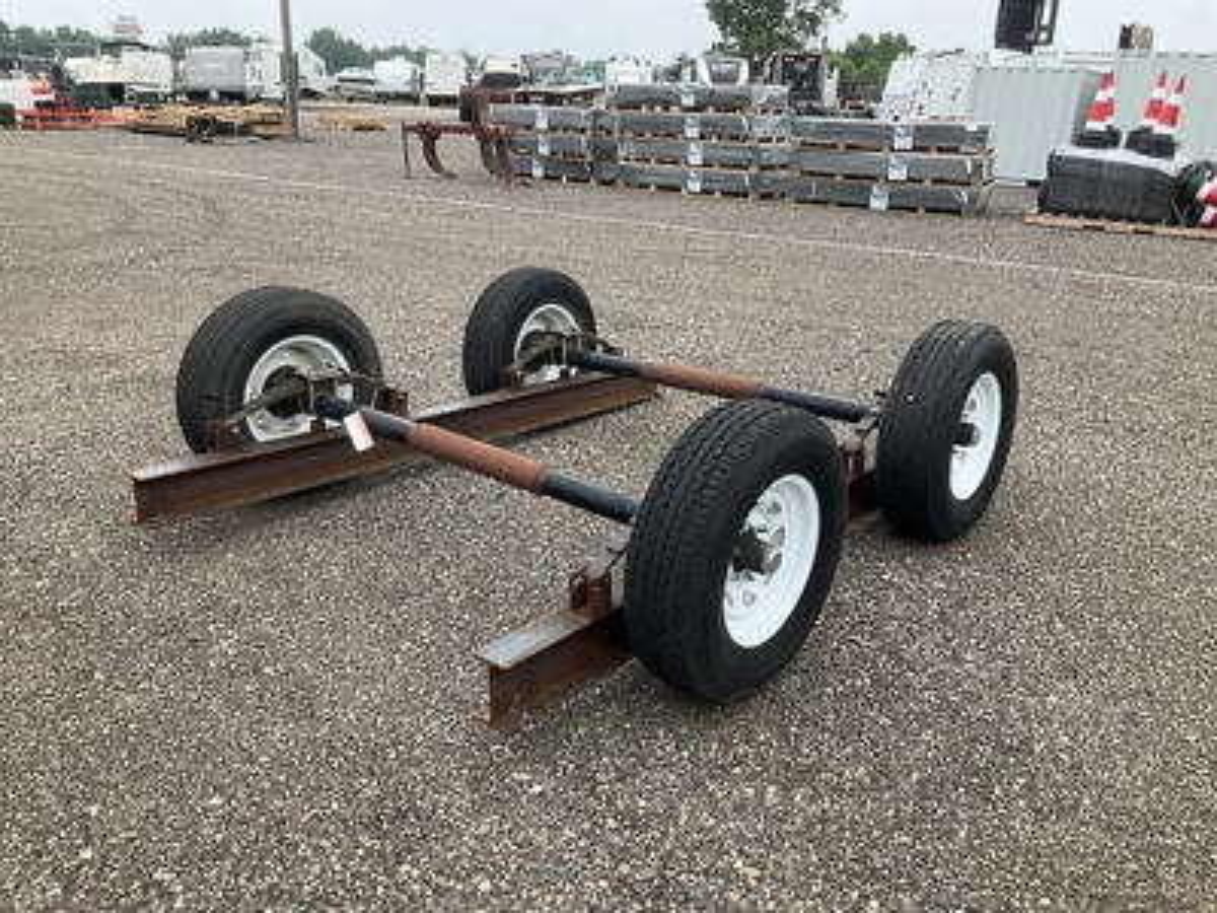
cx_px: 608
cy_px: 456
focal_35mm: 29
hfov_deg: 61.7
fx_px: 1020
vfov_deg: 48.2
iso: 25
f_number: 1.8
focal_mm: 3
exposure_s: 1/691
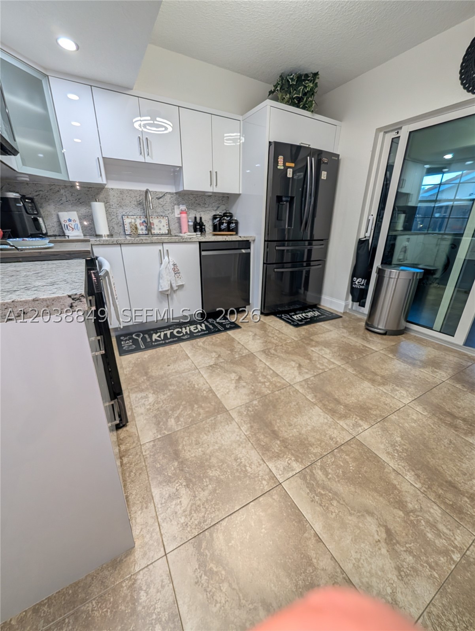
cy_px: 316
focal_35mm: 12
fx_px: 219
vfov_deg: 110.5
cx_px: 238
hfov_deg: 94.6
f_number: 1.7
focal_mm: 2.02
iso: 87
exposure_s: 1/60
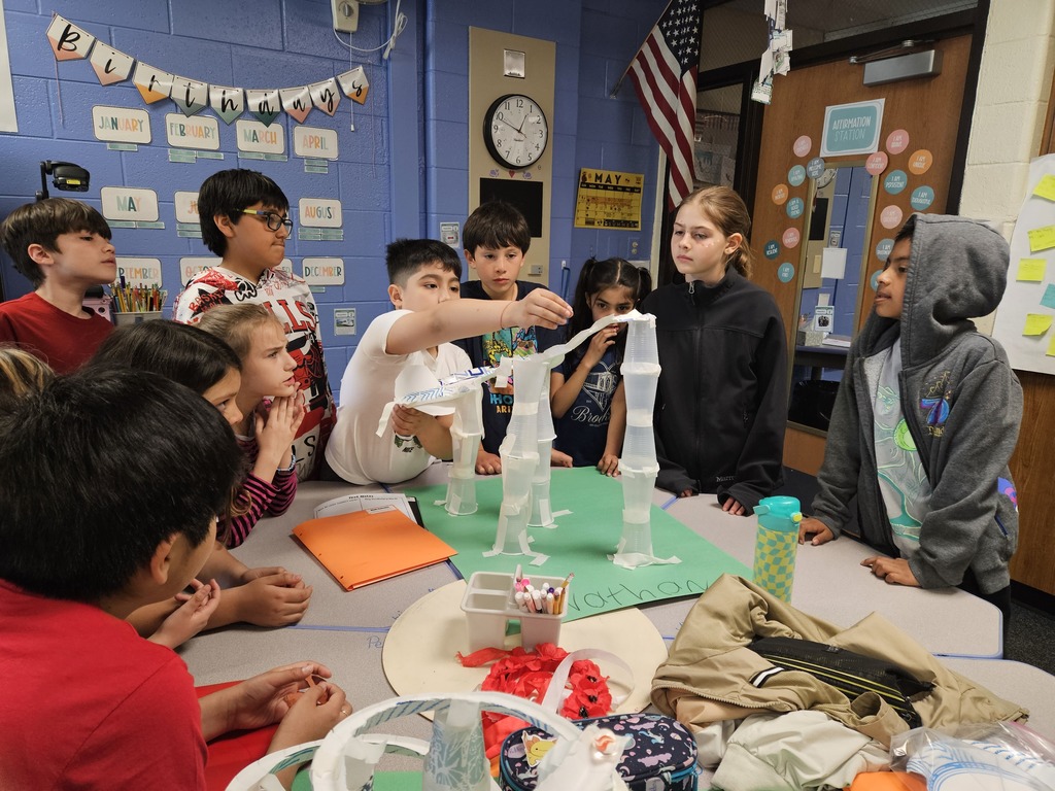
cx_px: 528
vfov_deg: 58.9
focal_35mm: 23
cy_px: 396
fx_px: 701
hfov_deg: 73.9
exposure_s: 1/120
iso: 250
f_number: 1.8
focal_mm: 5.4
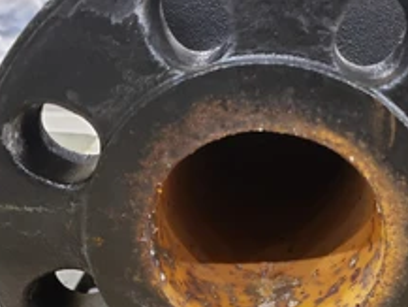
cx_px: 318
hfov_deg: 38.4
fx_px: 566
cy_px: 218
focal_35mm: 48
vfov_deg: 29.9
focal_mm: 4.3
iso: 250
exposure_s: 1/40
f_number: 1.5
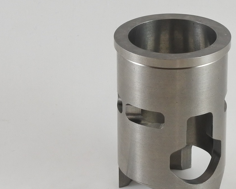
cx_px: 136
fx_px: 699
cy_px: 119
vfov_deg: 15.4
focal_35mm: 100
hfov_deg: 19.2
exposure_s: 1/125
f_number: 4.8
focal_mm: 21.8
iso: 450
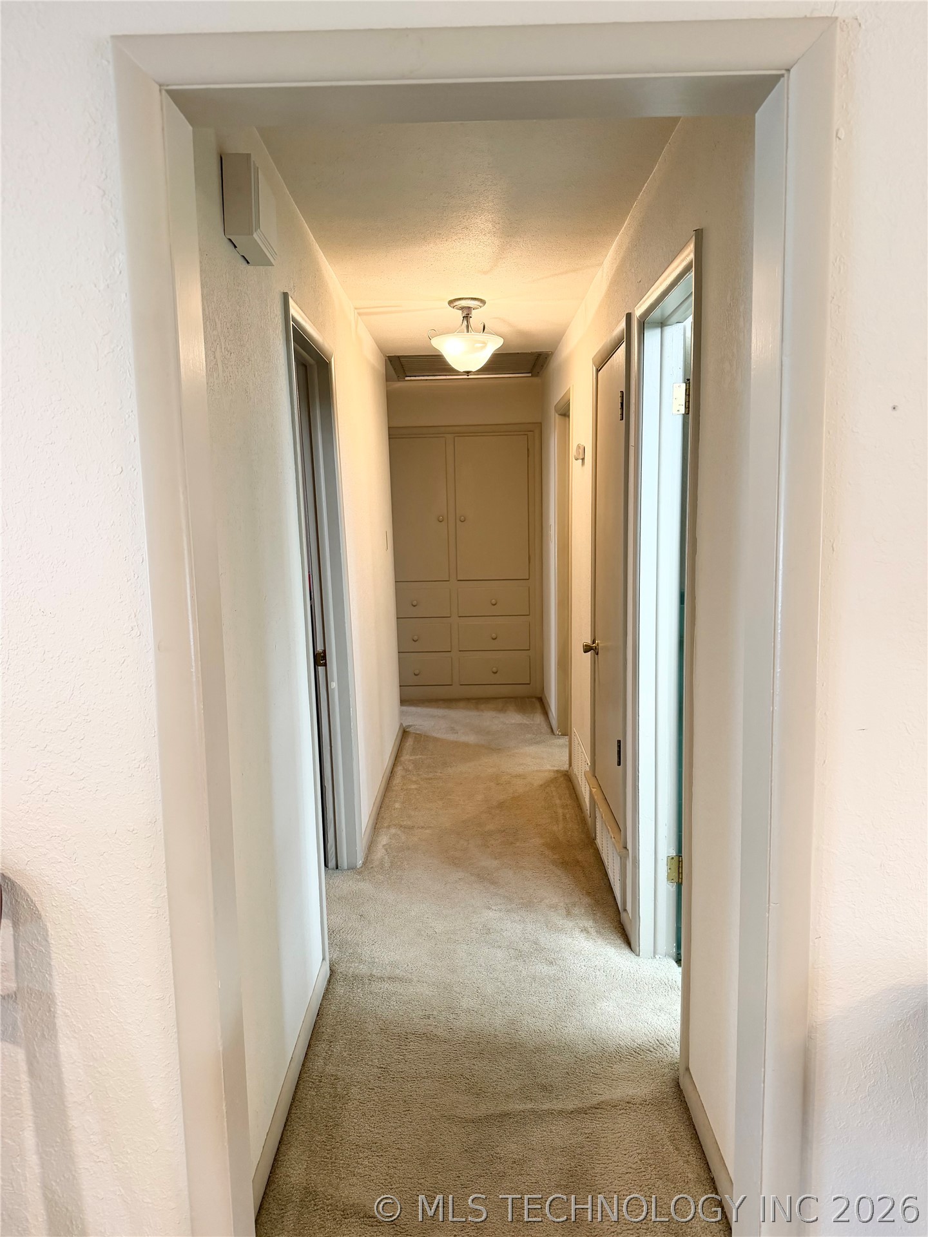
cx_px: 464
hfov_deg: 56.8
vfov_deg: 71.6
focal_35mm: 24
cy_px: 618
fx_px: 858
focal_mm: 6.76
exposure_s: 1/60
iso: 200
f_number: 1.78
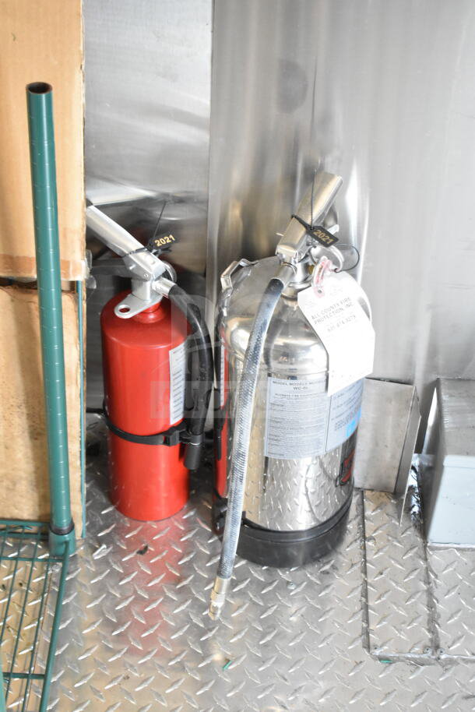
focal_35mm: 60
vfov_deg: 33.4
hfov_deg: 22.6
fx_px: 1187
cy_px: 356
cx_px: 238
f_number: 5
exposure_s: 1/60
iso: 4000
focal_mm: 40
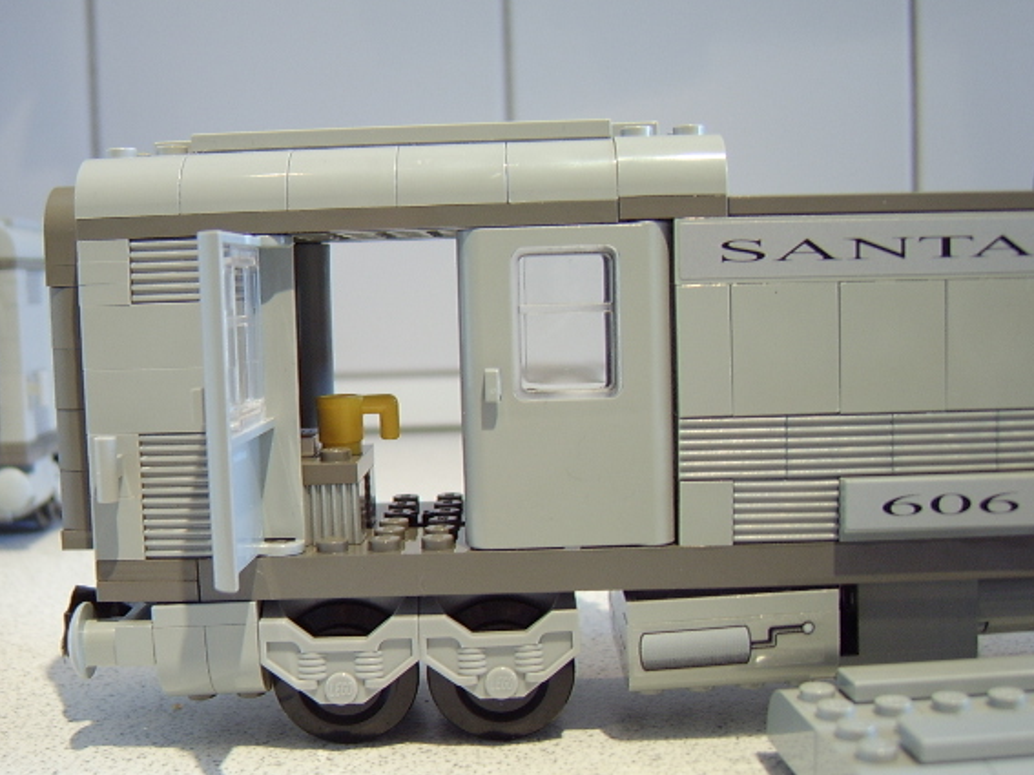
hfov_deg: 52.5
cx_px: 460
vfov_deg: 40.7
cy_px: 410
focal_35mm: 35
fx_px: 1045
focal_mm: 8.13
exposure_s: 1/12
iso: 100
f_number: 2.7
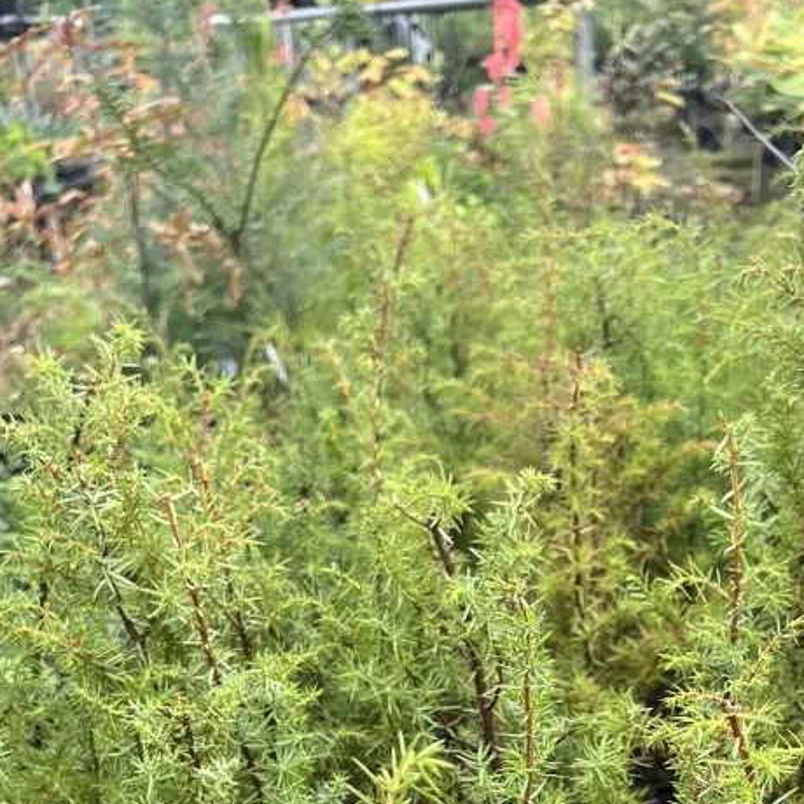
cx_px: 509
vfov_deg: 28.3
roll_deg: +3.6
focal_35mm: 54
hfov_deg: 31.5
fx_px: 1419
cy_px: 919
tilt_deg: -31.4
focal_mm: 5.1
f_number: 1.6
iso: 80
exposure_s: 1/121
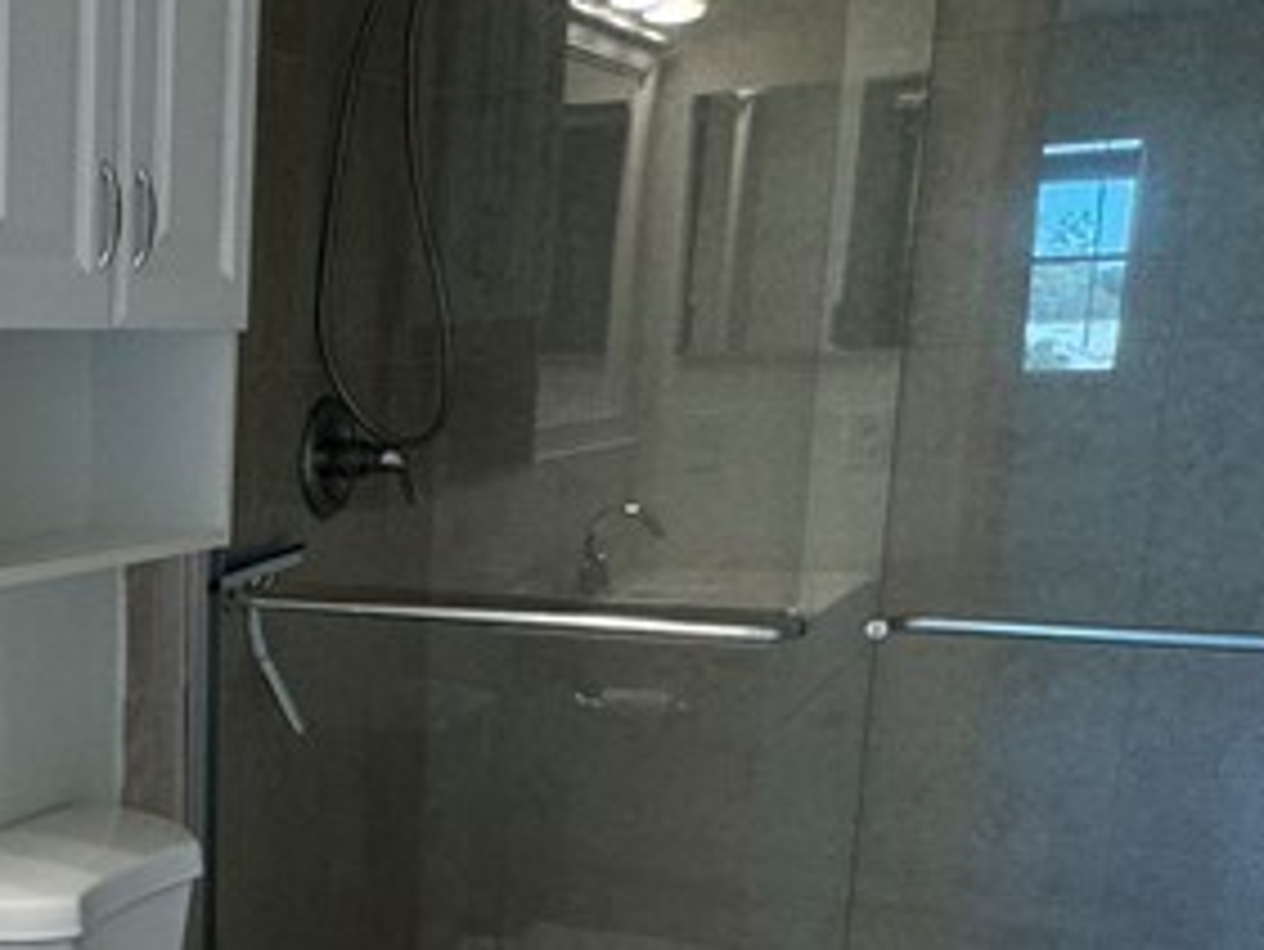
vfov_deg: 28.0
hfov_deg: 31.4
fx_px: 1863
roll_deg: +0.9
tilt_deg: -11.0
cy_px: 752
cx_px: -252
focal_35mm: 51
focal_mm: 2.22
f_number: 2.2
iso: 100
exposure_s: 1/120
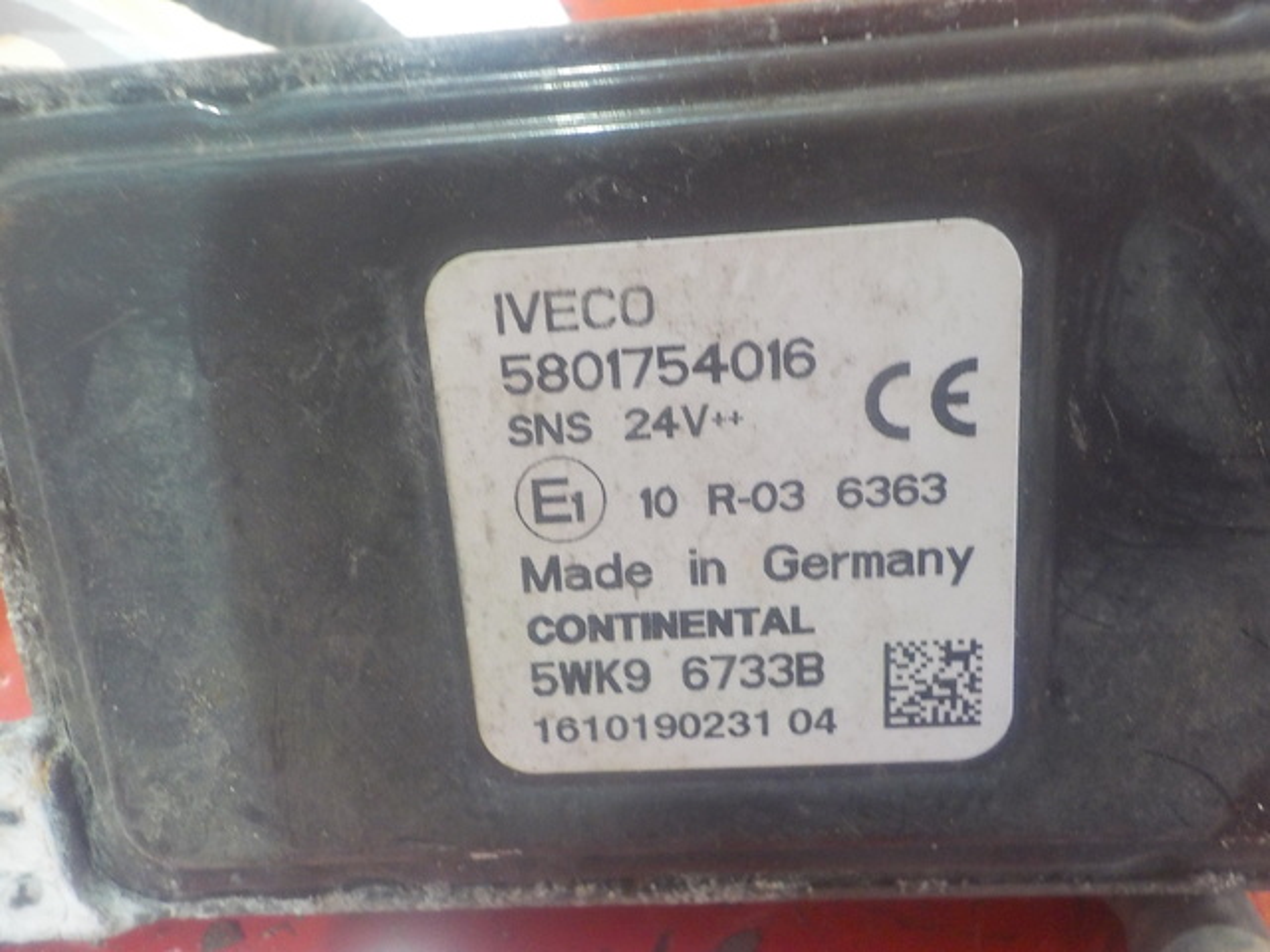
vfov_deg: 46.8
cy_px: 476
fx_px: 1101
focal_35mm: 30
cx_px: 635
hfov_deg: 60.0
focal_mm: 4.1
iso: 400
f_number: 3.3
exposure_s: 1/25
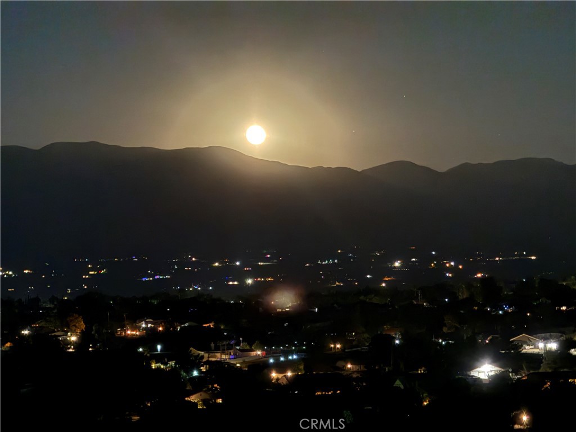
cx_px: 288
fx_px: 1997
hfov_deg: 16.4
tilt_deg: +1.3
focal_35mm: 120
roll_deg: +0.4
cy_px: 216
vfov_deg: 12.3
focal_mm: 15.66
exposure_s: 1/4
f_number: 2.8
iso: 5000
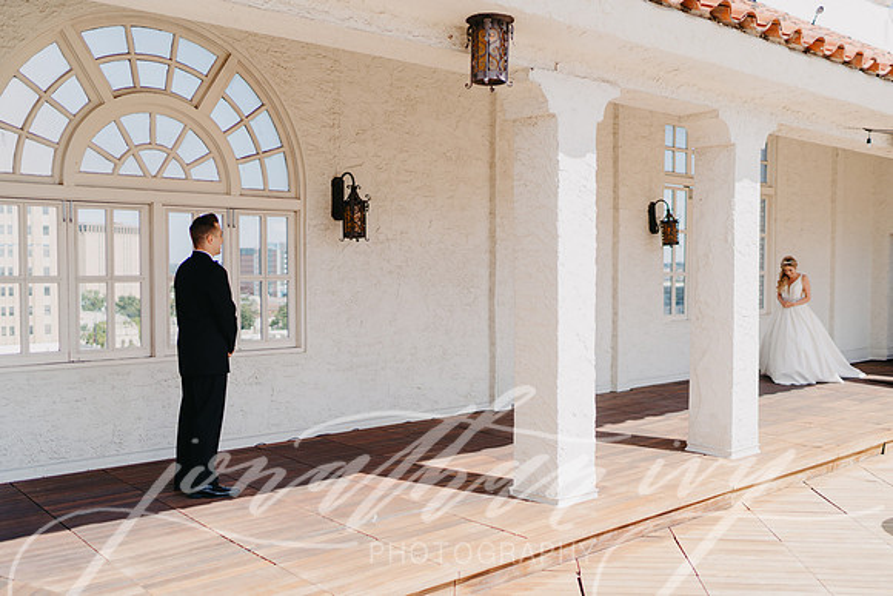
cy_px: 298
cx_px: 446
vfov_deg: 37.9
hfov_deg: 54.4
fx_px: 868
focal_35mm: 35
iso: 100
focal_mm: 35
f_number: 1.4
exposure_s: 1/4000
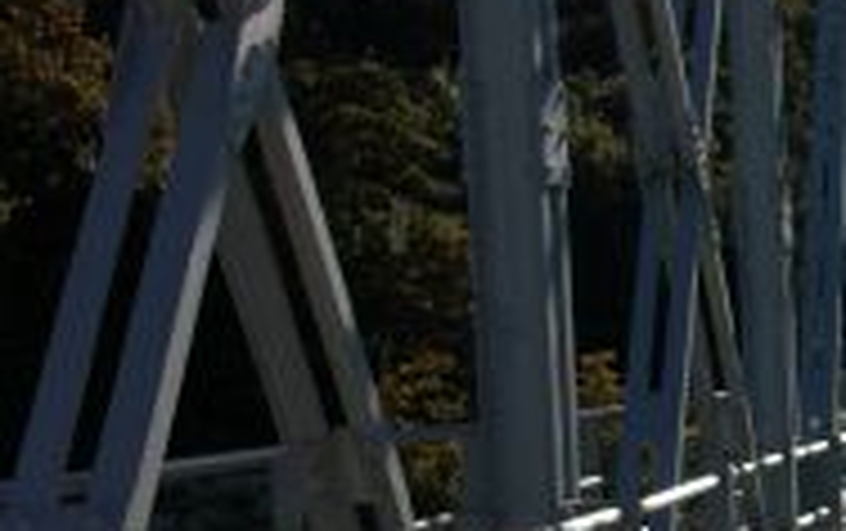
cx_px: 1188
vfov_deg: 10.4
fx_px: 2909
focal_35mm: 126
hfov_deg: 15.5
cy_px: 220
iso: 80
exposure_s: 1/686
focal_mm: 3.85
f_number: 2.8
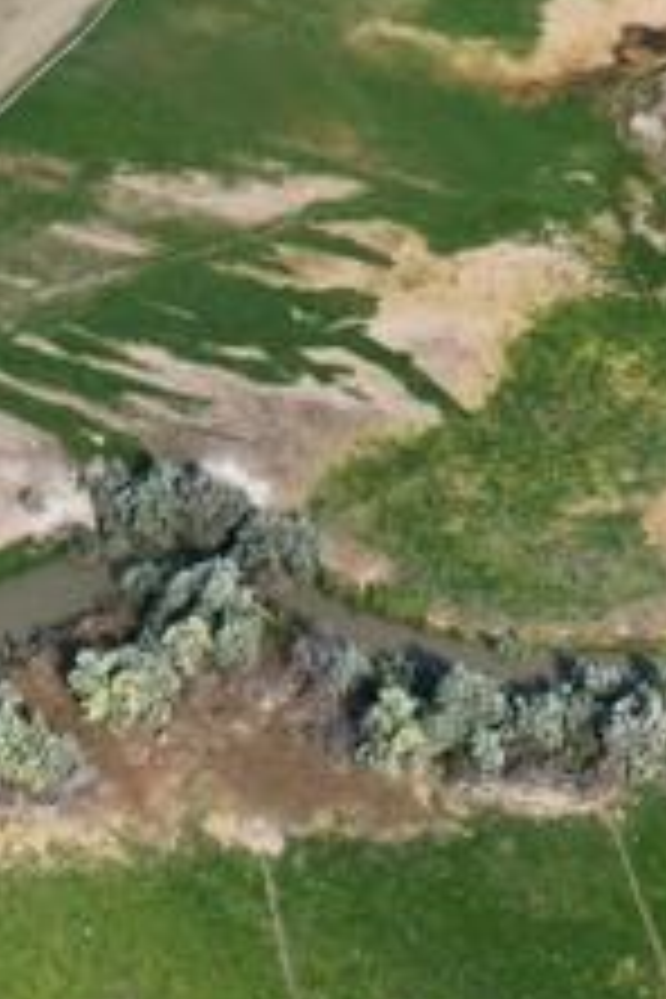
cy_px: -673
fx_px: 3191
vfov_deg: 15.7
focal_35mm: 115
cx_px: -4
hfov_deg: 11.8
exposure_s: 1/1600
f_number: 2.8
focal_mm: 12.3
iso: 170
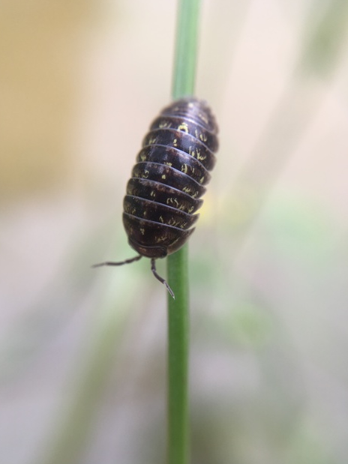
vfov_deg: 60.0
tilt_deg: -60.9
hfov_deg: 46.8
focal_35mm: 30
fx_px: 402
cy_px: 231
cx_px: 170
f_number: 2.2
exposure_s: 1/237
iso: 25
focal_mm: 4.15
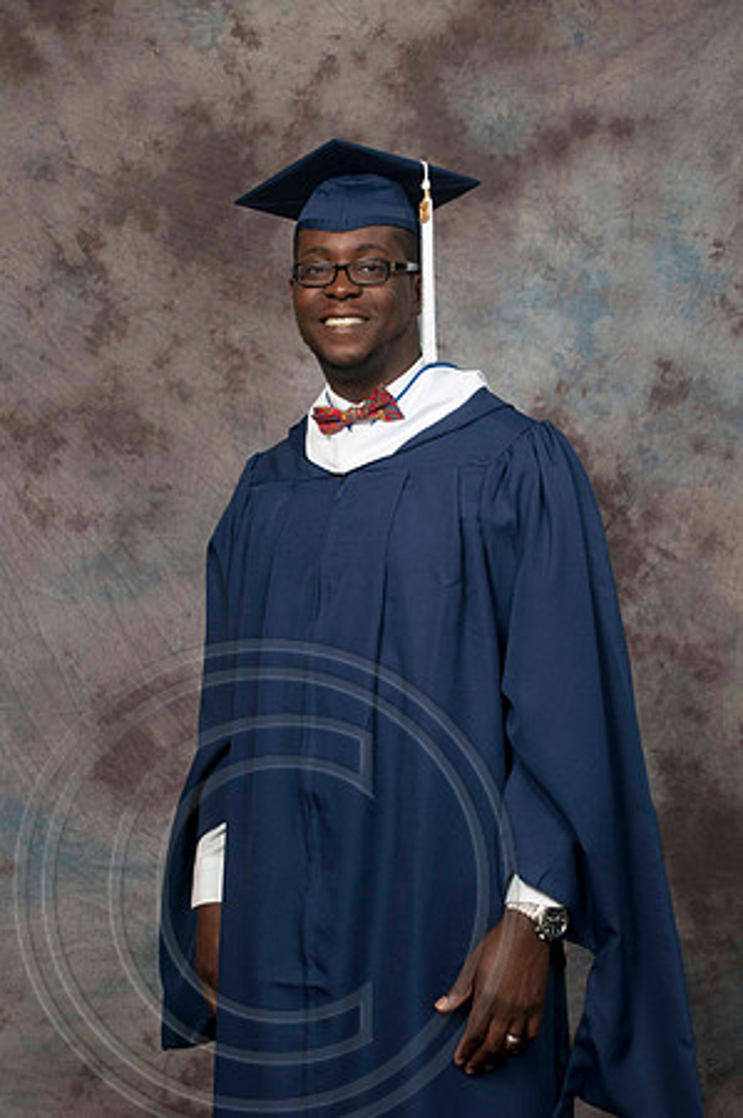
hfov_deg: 22.6
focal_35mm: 60
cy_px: 559
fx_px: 1862
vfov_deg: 33.4
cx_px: 372
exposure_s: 1/125
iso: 200
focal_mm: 40
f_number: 5.6
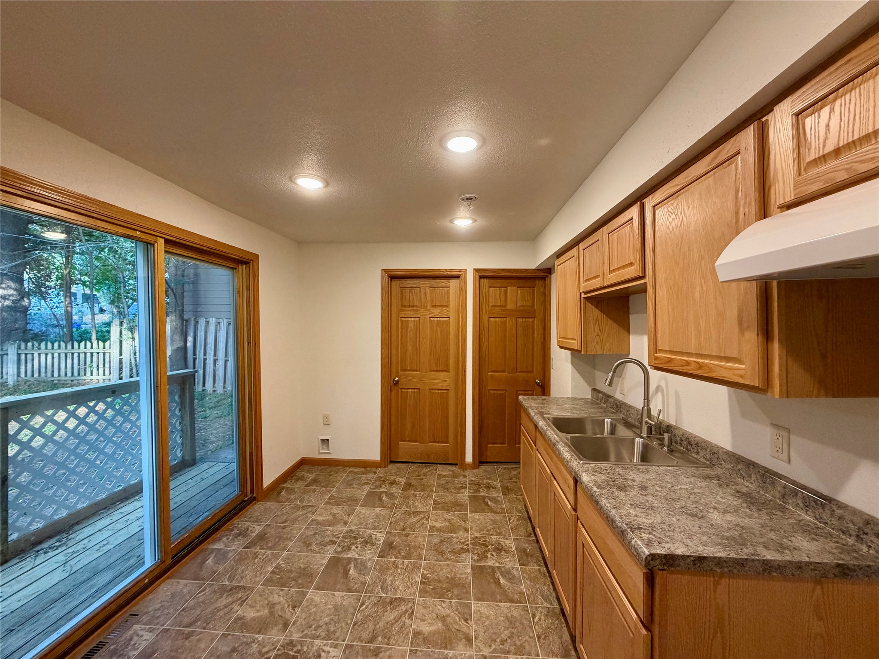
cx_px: 440
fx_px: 356
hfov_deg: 102.1
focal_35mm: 14
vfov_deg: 85.7
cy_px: 330
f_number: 2.2
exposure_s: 1/60
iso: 250
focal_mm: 2.22
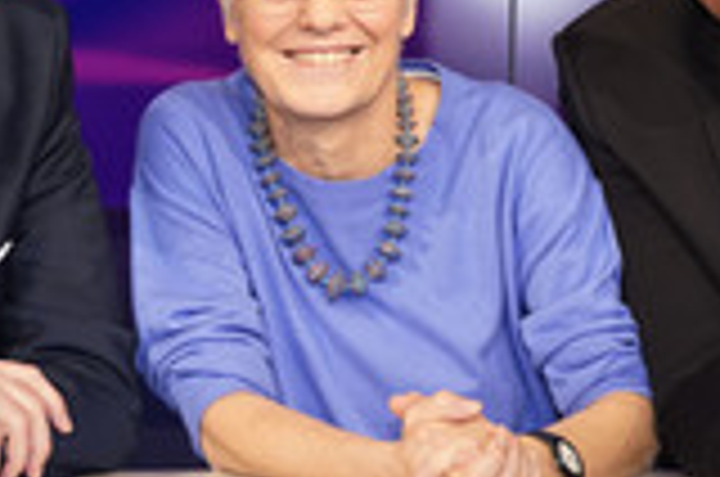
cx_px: 268
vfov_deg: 12.1
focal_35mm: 113
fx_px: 2255
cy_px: 184
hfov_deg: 18.1
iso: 2000
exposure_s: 1/50
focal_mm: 40
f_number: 5.6
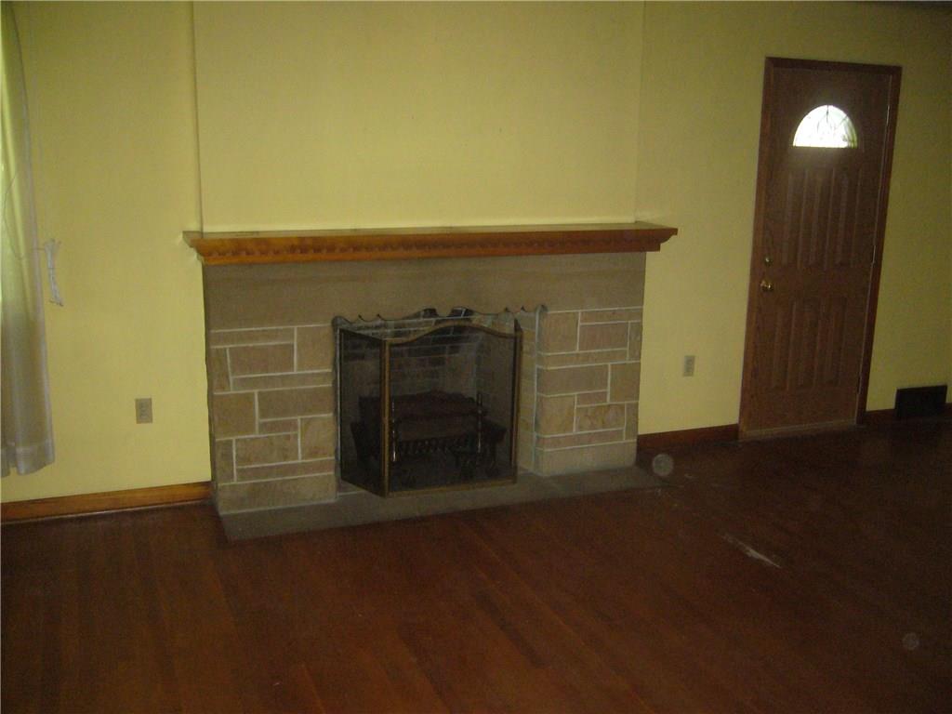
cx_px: 476
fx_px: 963
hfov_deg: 52.6
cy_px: 357
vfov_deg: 40.7
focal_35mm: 35
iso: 400
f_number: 2.8
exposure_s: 1/30
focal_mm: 5.8
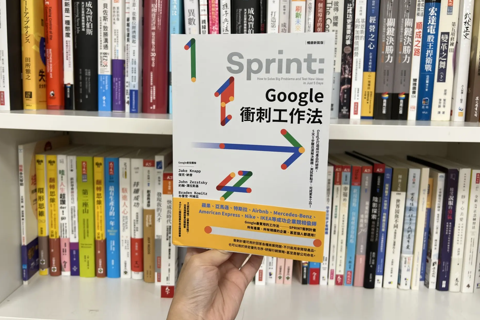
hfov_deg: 65.5
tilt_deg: -7.2
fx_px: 373
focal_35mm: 28
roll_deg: -1.6
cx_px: 235
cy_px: 138
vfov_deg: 46.3
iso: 64
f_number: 1.5
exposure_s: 1/120
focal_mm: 5.7
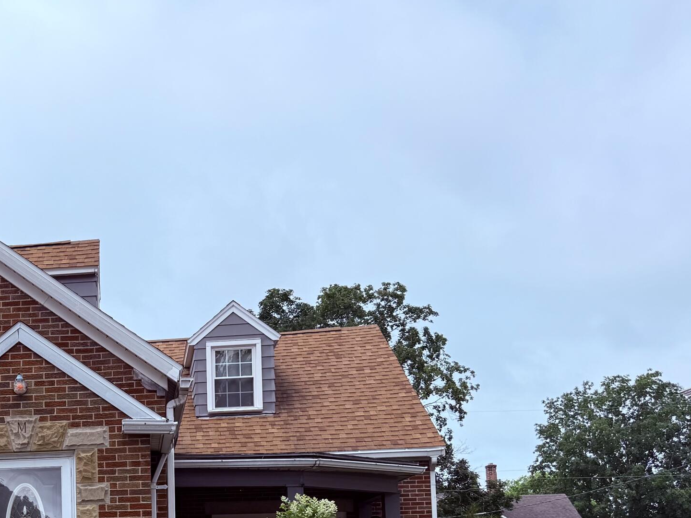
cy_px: 521
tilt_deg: +5.7
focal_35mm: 50
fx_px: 998
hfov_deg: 34.3
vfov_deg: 27.4
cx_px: -19
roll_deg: +0.3
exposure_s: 1/3584
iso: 80
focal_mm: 6.76
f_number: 1.78
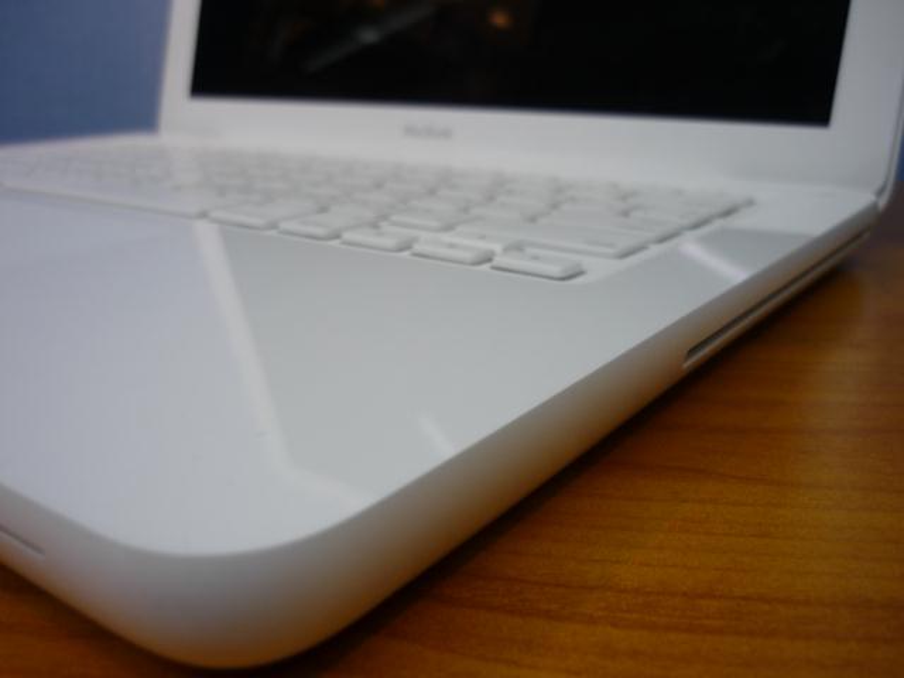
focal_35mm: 33
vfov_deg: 42.9
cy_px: 339
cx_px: 452
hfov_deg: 55.4
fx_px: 862
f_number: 2.8
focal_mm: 5.5
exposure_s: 1/30
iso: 100
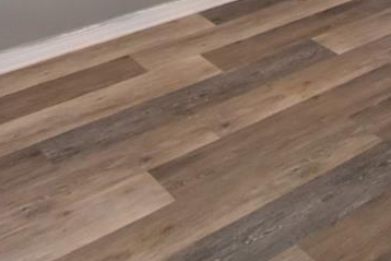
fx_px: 728
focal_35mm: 67
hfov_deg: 29.4
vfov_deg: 16.2
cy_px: -247
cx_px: 309
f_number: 4
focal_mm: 10
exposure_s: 1/60
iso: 720
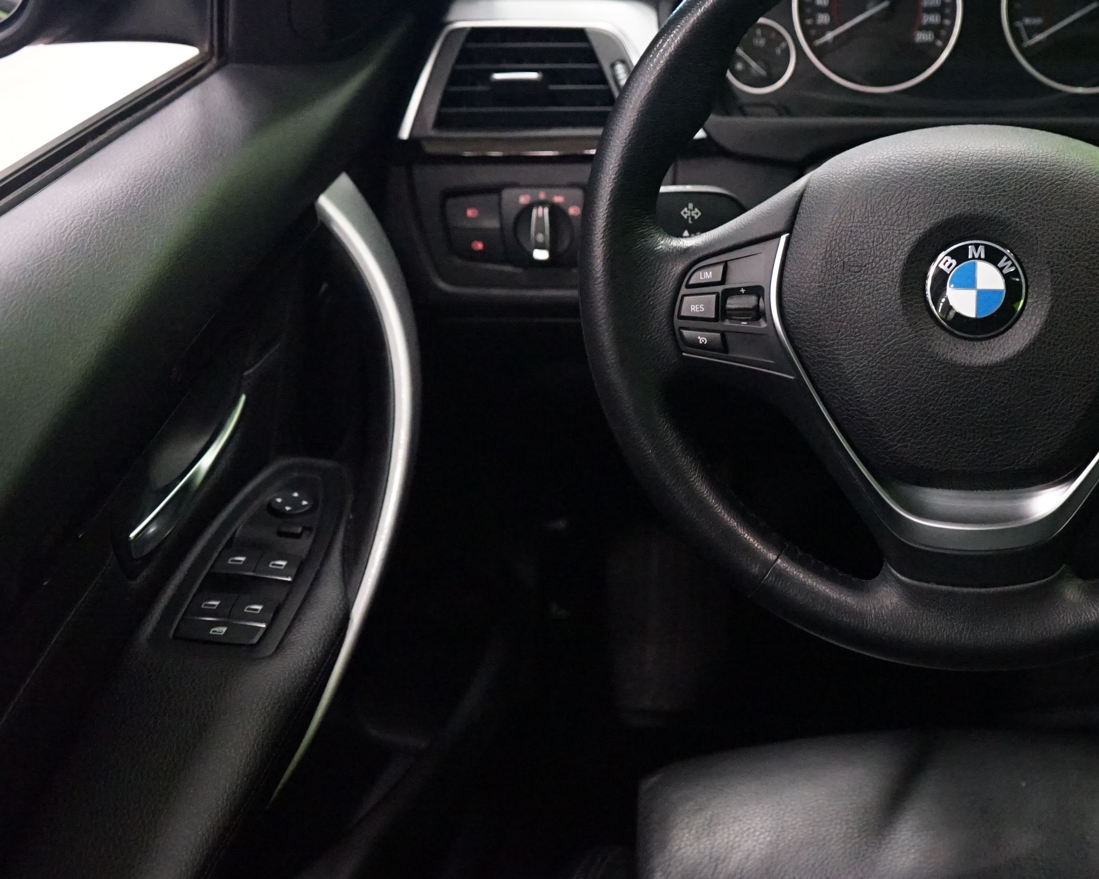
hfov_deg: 33.1
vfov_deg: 28.0
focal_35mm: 54
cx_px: 968
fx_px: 1756
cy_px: 331
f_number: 4
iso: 6400
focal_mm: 32
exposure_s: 1/30
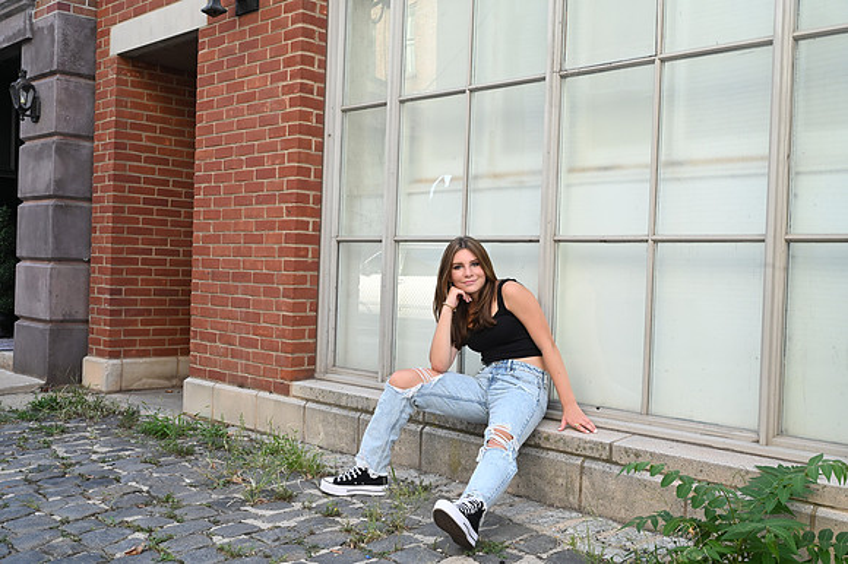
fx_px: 895
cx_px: 424
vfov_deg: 35.0
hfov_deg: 50.7
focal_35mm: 38
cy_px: 282
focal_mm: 38
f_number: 10
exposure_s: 1/80
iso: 500
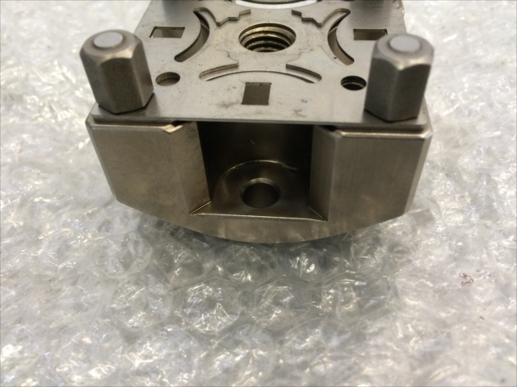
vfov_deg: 48.2
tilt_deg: -48.9
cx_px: 258
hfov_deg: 61.7
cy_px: 194
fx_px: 433
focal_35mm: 29
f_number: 2.2
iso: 100
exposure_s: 1/30
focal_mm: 4.15
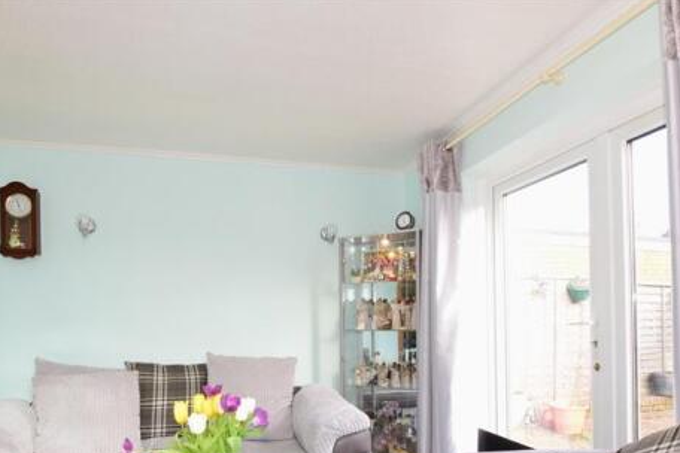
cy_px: 321
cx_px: 319
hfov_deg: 74.3
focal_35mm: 24
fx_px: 448
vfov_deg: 52.1
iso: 500
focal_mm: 11
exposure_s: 1/6
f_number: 22
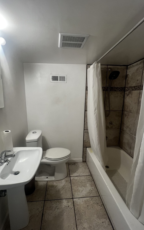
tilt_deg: -10.9
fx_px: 94
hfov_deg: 74.7
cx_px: 68
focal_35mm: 15
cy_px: 116
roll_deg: -0.3
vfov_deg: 101.5
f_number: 1.8
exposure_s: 1/60
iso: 125
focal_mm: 1.57
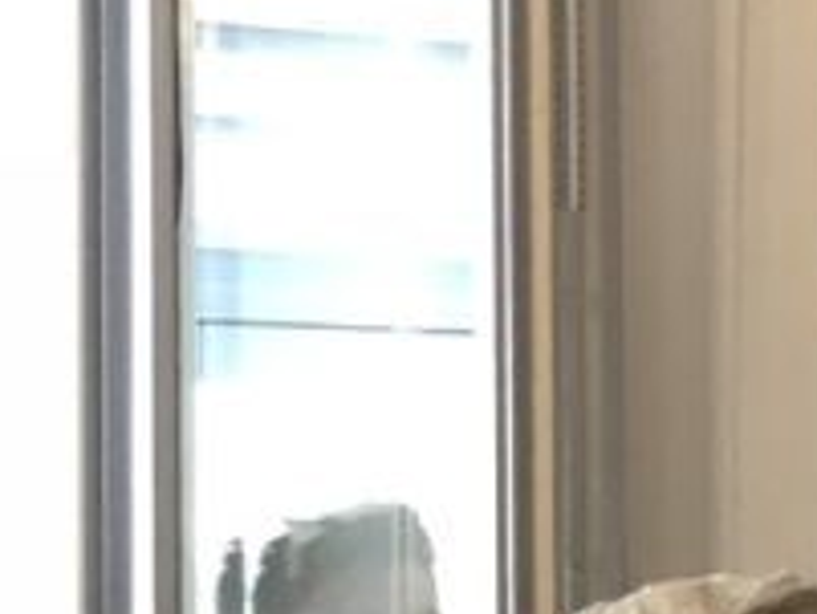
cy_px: 797
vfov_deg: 8.2
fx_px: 4204
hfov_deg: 10.1
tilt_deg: -0.5
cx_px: 1756
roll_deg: +1.6
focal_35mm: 178
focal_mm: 4
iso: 100
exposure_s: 1/11
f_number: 1.8
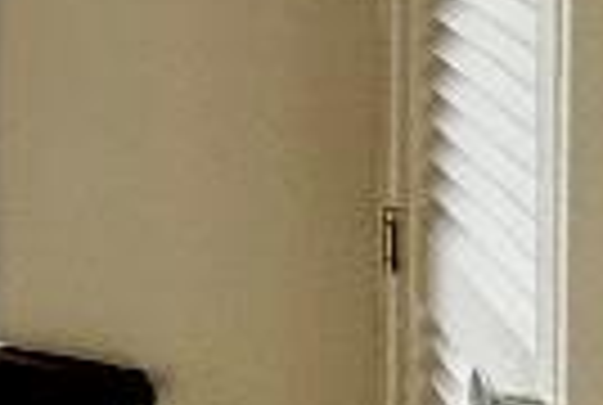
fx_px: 1863
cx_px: -1552
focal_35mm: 111
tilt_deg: -1.3
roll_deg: +1.2
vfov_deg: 11.6
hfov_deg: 9.4
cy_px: -284
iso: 40
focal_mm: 2.22
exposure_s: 1/100
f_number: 2.2
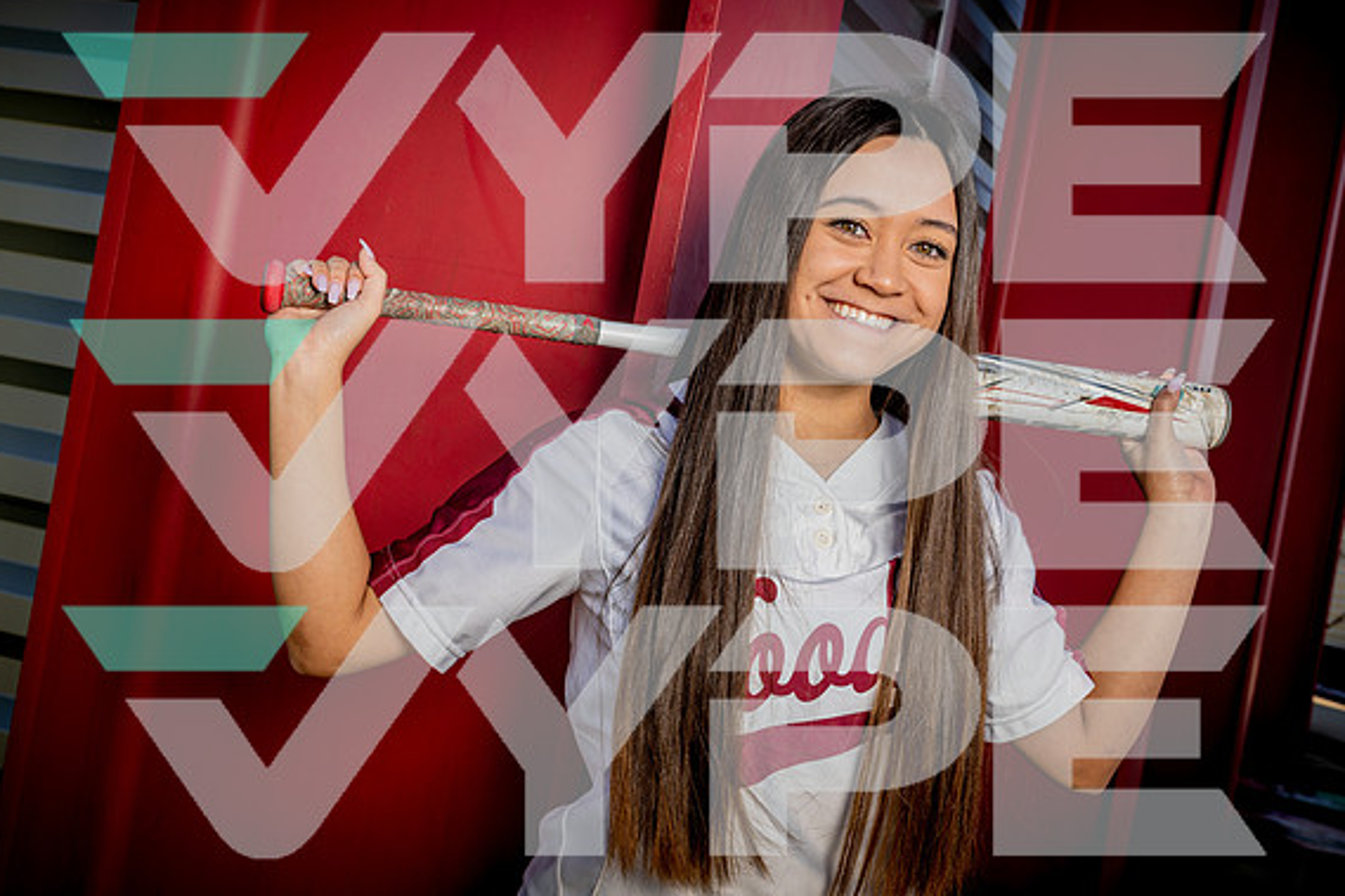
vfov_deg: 27.0
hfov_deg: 39.6
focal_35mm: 50
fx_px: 1867
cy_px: 446
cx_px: 671
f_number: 10
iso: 125
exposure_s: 1/250
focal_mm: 49
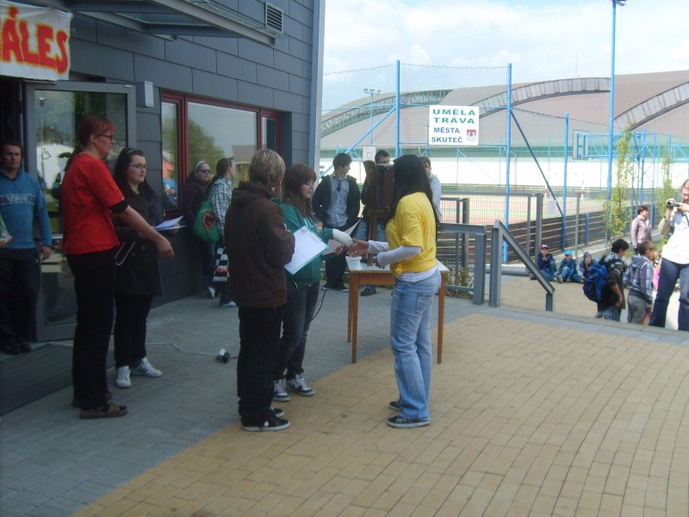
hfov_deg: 52.6
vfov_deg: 40.7
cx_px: 344
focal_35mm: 35
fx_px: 697
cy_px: 258
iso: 50
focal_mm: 5.8
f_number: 2.8
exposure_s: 1/750
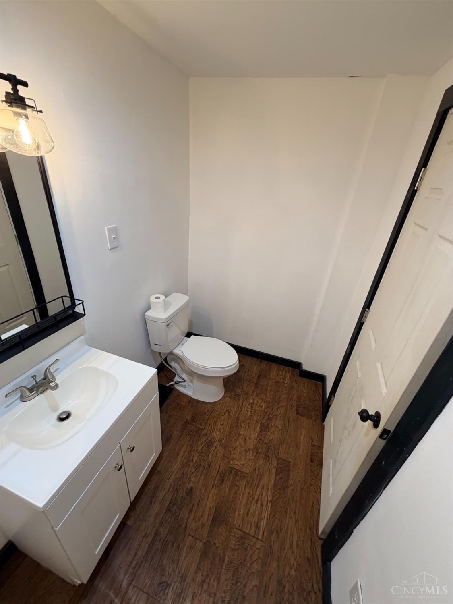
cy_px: 302
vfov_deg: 102.0
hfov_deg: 85.7
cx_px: 226
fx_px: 244
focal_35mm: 14
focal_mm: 2.22
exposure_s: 1/120
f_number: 2.2
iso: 200
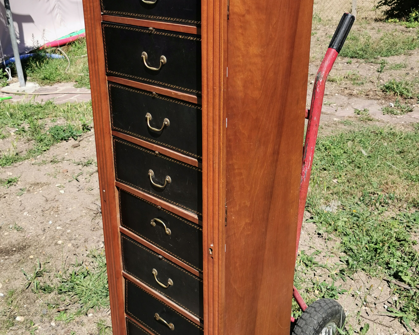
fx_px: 521
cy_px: 166
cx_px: 211
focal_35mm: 42
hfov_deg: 43.8
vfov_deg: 35.7
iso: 50
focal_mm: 5.56
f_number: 1.6
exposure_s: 1/3268
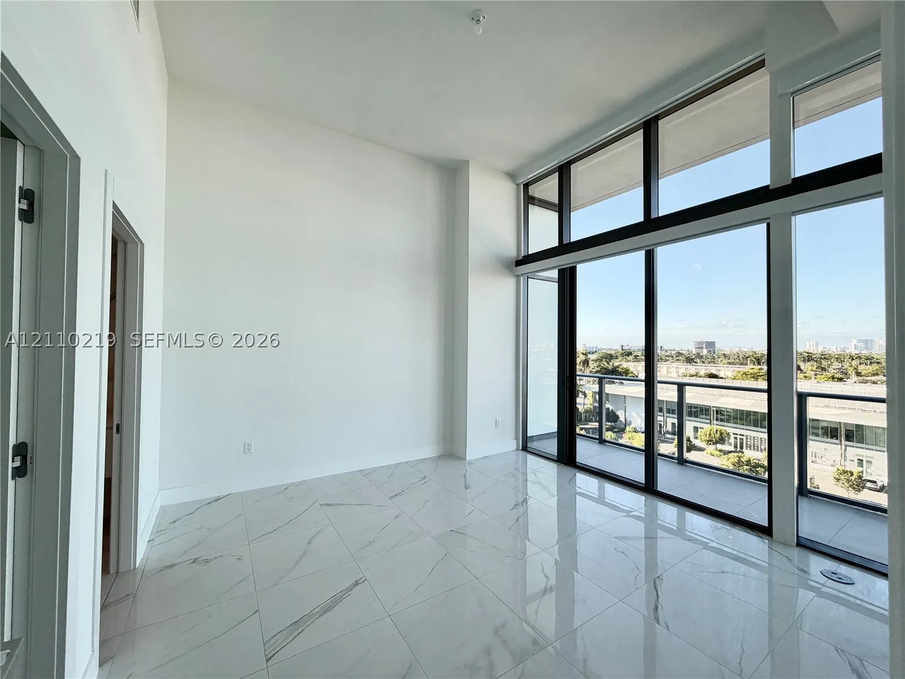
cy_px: 340
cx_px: 452
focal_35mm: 14
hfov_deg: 102.1
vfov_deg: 85.7
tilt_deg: +0.9
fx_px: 366
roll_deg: -0.1
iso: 64
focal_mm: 2.22
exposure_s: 1/502
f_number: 2.2
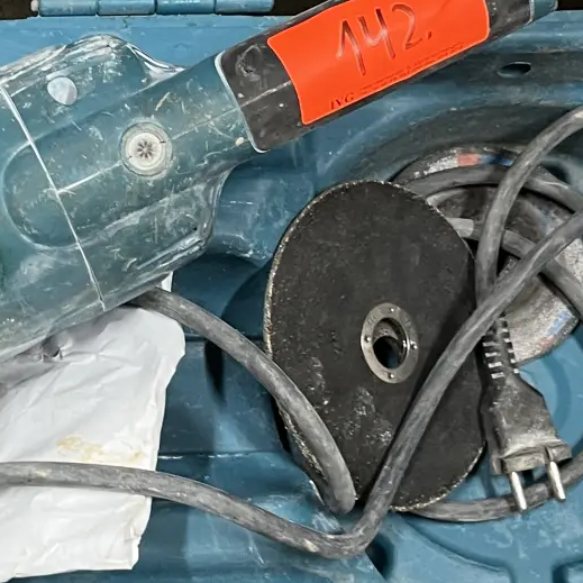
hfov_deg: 19.8
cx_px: -8
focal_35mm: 85
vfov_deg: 20.4
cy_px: 240
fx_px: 1620
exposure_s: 1/50
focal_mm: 5.1
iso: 200
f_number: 1.6
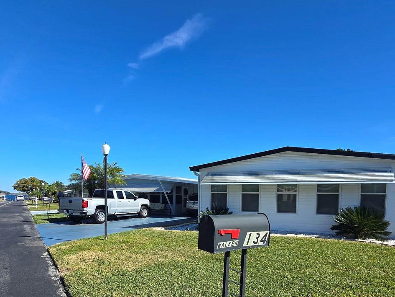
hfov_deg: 76.3
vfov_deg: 58.8
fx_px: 251
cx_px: 209
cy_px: 212
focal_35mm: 22
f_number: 2.2
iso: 50
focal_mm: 2.2
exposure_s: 1/2289
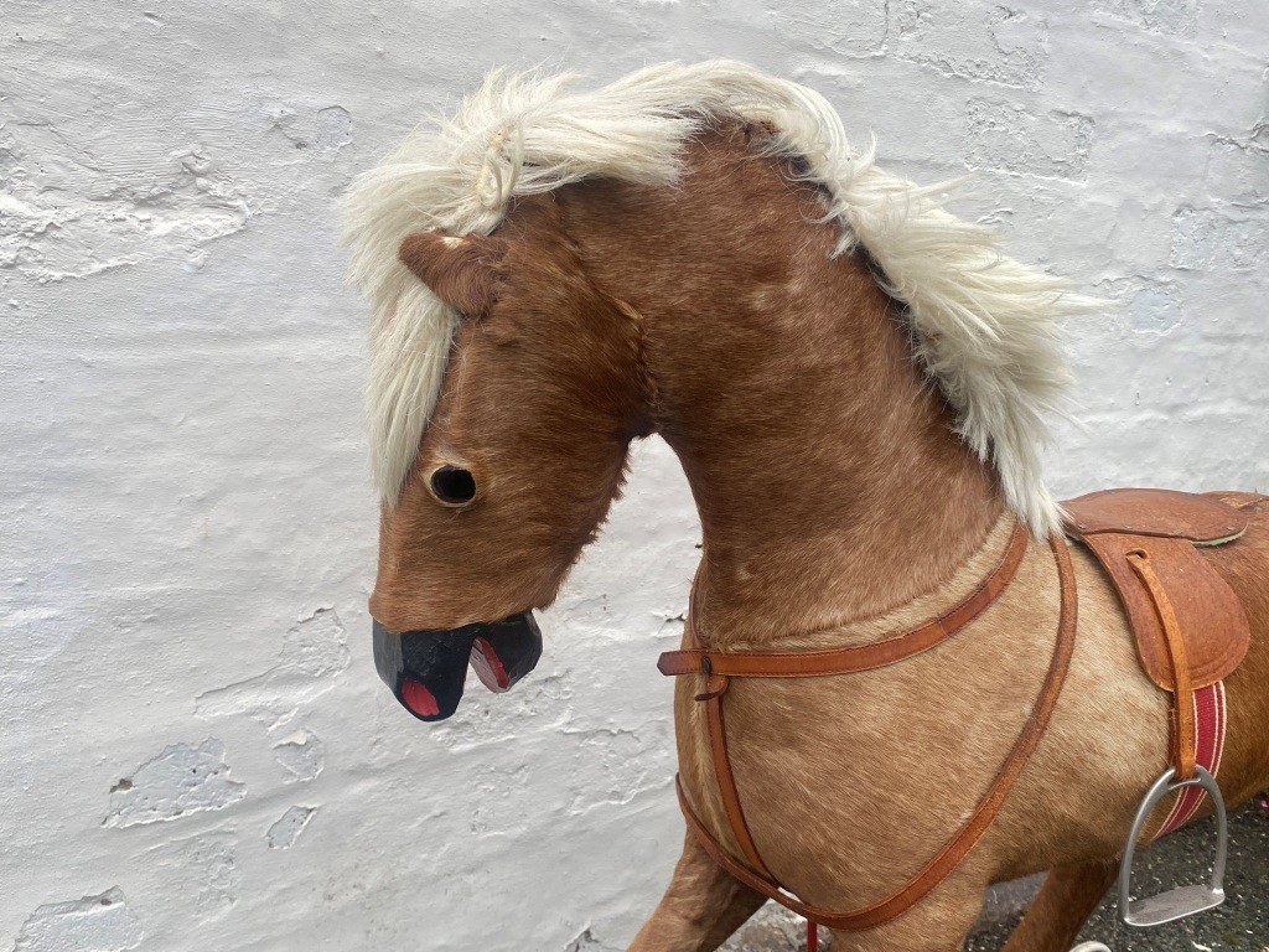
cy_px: 476
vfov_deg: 53.1
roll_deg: -0.9
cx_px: 634
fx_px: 953
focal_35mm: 26
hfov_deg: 67.3
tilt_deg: -13.1
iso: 32
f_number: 1.8
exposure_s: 1/429
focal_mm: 4.25
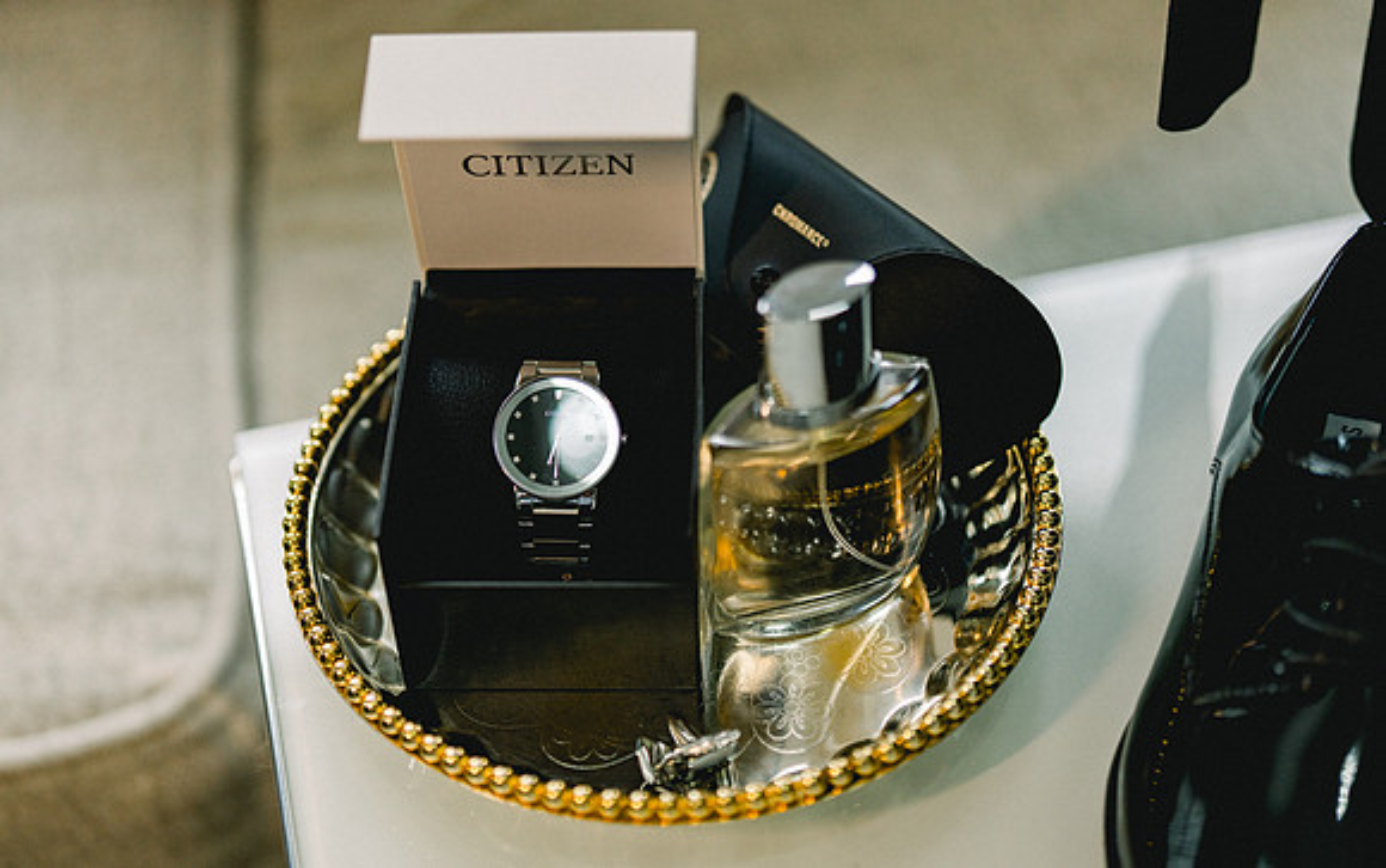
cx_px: 639
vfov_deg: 22.2
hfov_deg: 34.9
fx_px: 2205
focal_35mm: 58
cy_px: 468
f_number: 1.4
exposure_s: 1/1600
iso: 640
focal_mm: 50
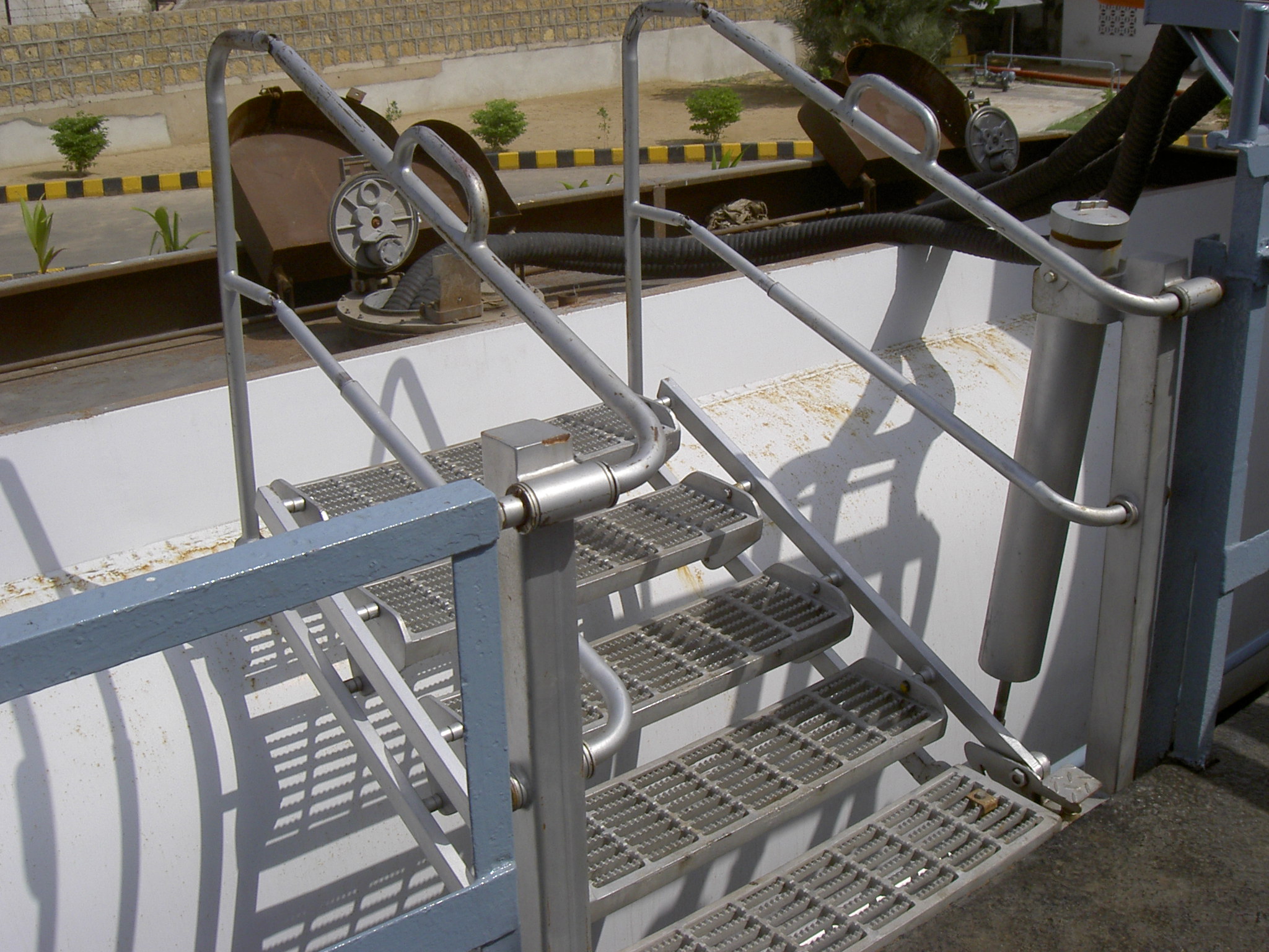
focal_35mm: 39
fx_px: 1430
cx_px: 634
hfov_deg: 47.9
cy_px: 476
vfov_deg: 36.8
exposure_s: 1/2000
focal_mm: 8
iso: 100
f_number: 4.7
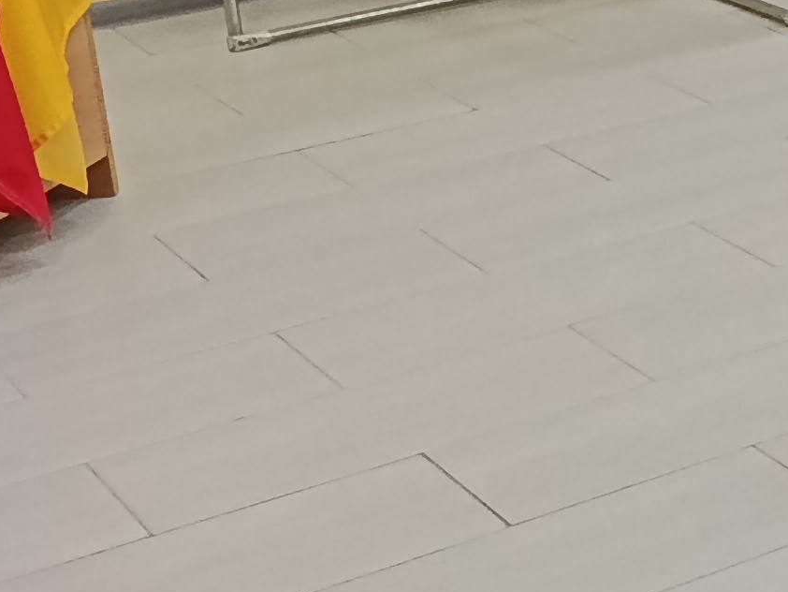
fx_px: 2596
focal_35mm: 114
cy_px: -155
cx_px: 1816
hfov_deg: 13.4
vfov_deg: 12.6
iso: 800
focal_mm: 5.24
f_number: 1.7
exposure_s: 1/50
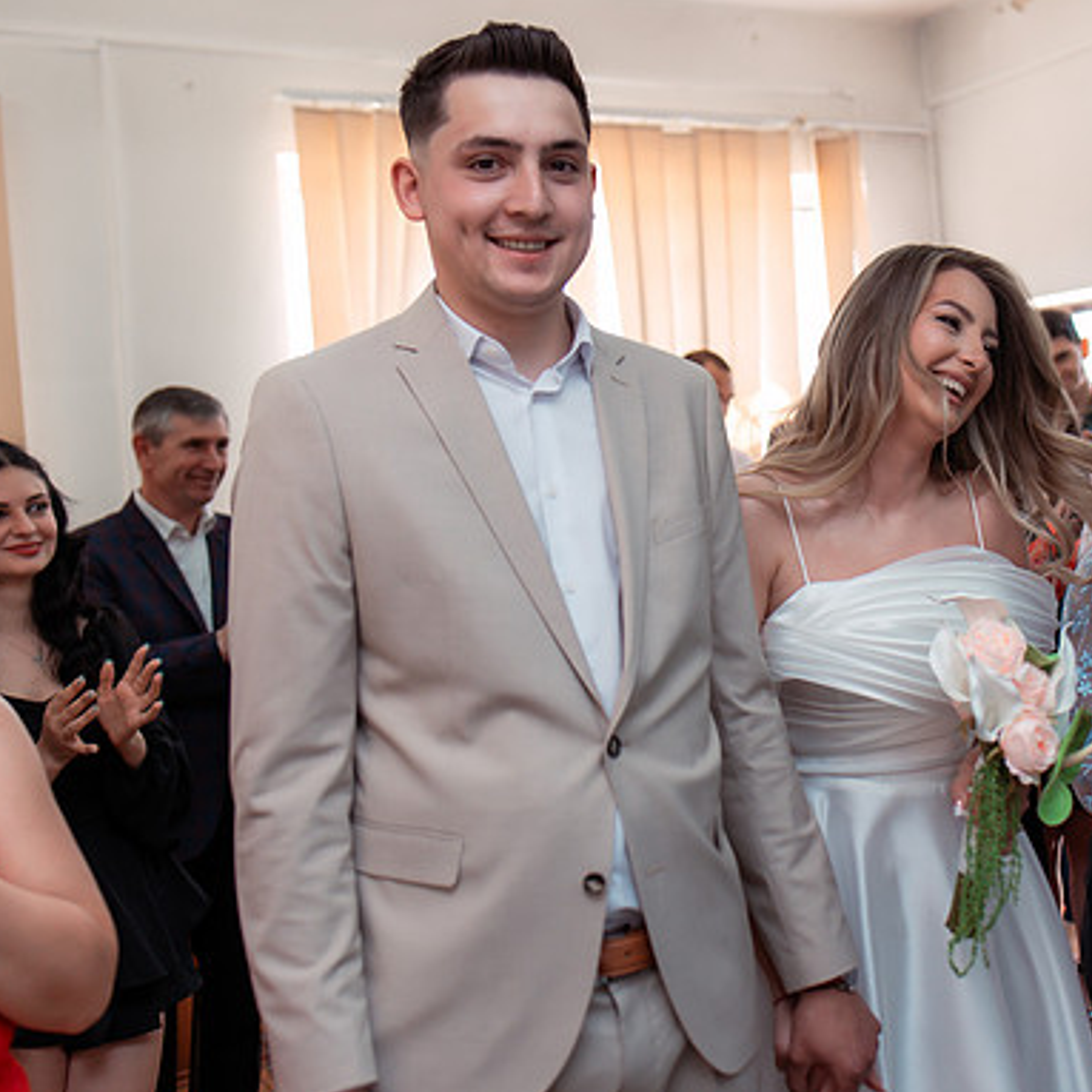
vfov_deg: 37.6
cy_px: 546
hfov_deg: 37.1
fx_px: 1606
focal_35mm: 45
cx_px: 744
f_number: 2.8
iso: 800
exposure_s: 1/250
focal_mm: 35
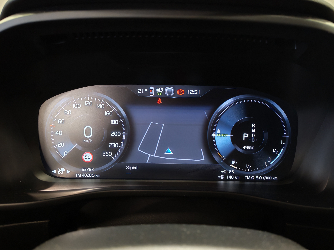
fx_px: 299
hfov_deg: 58.4
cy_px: 125
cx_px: 167
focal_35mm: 31
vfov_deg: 45.4
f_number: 1.9
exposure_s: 1/33
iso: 2000
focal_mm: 6.12
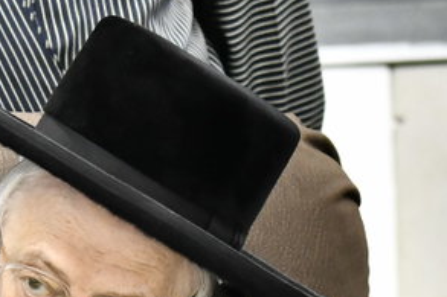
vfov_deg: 1.5
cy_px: 226
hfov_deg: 2.3
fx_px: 11268
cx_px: -217
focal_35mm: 908
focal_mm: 190
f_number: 5.6
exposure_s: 1/250
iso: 3200
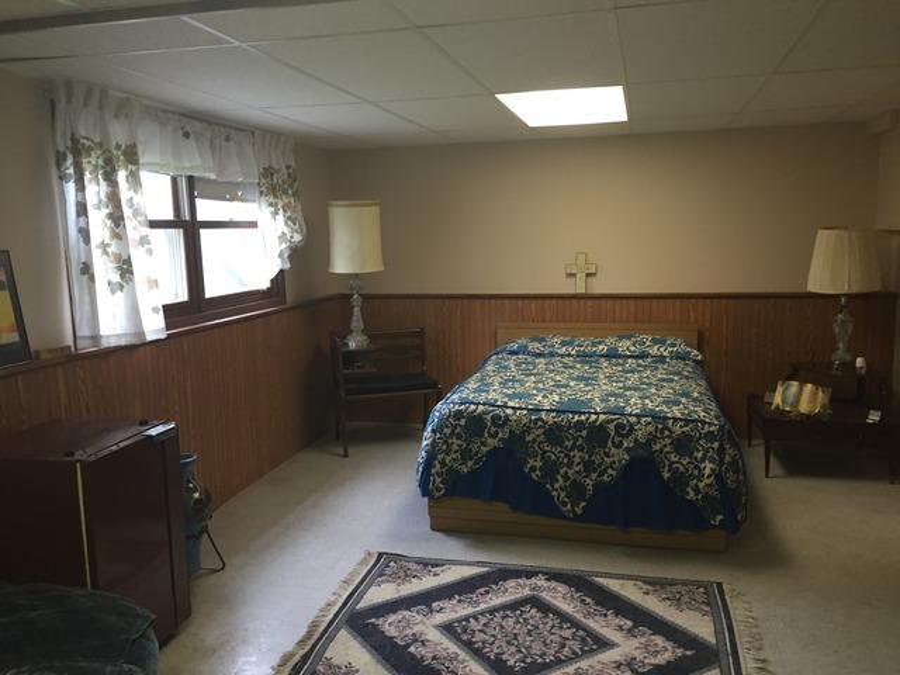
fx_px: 754
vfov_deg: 48.2
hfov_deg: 61.7
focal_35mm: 29
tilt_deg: -8.1
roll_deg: +0.7
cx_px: 450
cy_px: 338
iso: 125
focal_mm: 4.15
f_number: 2.2
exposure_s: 1/30
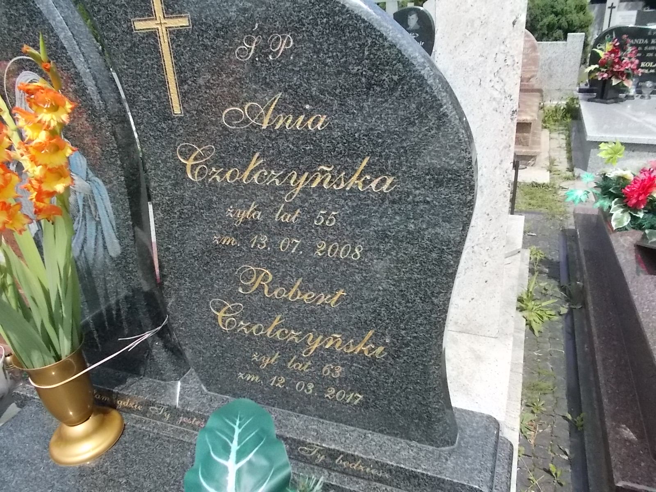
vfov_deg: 53.1
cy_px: 246
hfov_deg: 67.3
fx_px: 493
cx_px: 328
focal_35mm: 26
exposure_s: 1/800
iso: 400
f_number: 8
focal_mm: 4.6
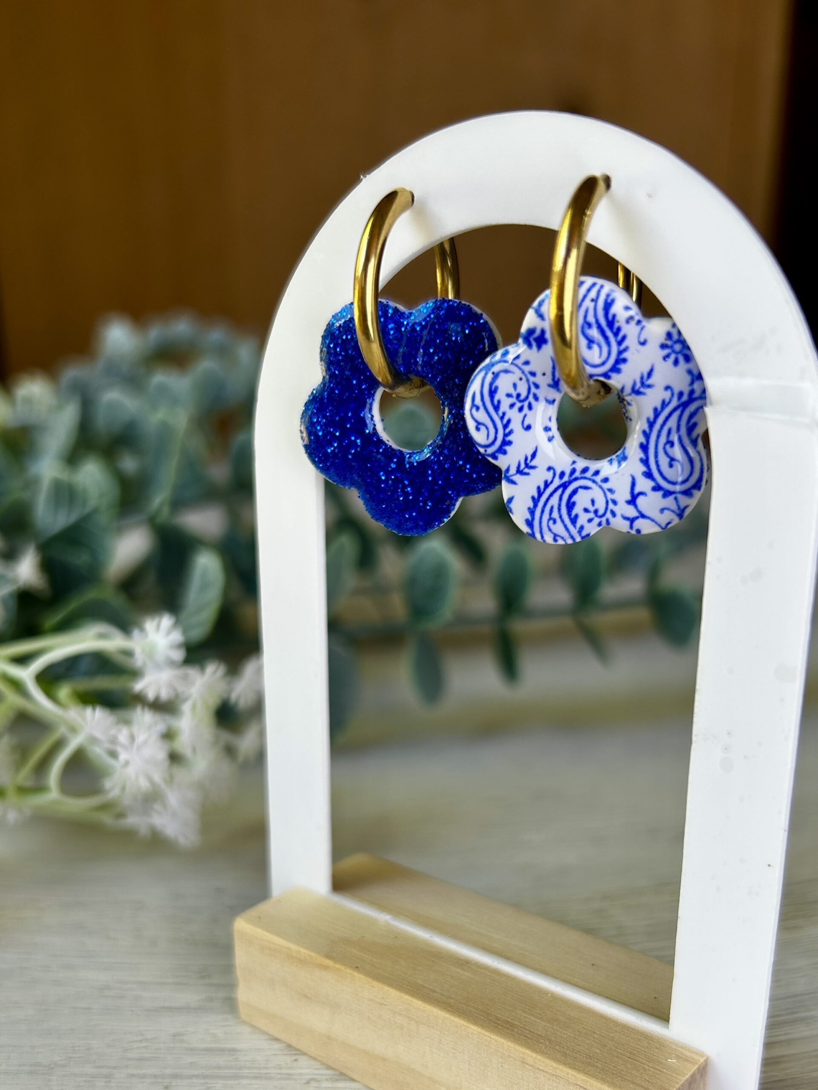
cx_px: 409
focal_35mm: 26
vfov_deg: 67.3
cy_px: 545
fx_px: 819
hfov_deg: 53.1
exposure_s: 1/121
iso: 32
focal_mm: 5.7
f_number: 1.5
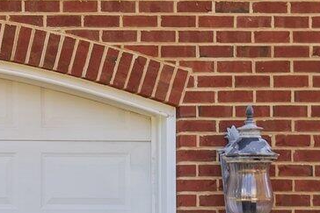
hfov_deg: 9.6
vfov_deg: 7.0
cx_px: -361
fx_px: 1752
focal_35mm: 197
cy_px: 166
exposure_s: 1/100
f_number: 8
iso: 250
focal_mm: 35
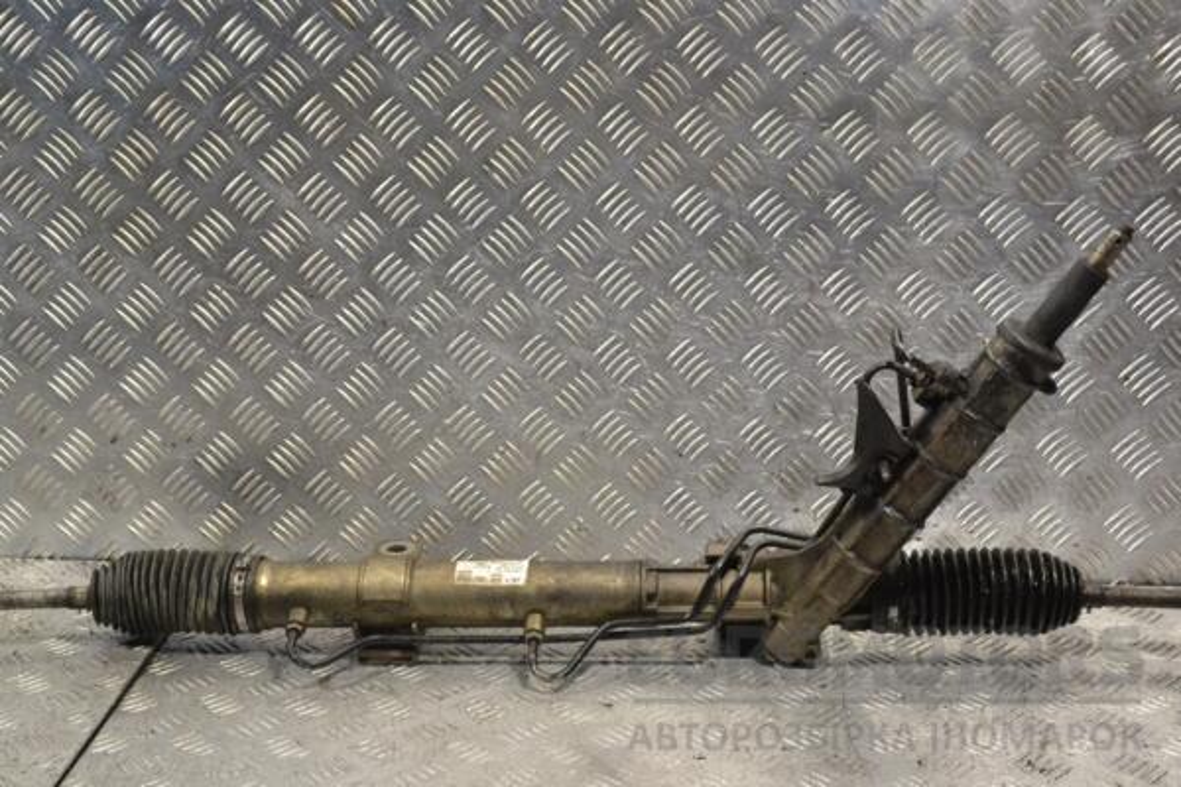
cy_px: 394
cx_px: 590
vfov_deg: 28.1
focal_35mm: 48
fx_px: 1575
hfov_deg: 41.1
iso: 3200
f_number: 9
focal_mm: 32
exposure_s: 1/320
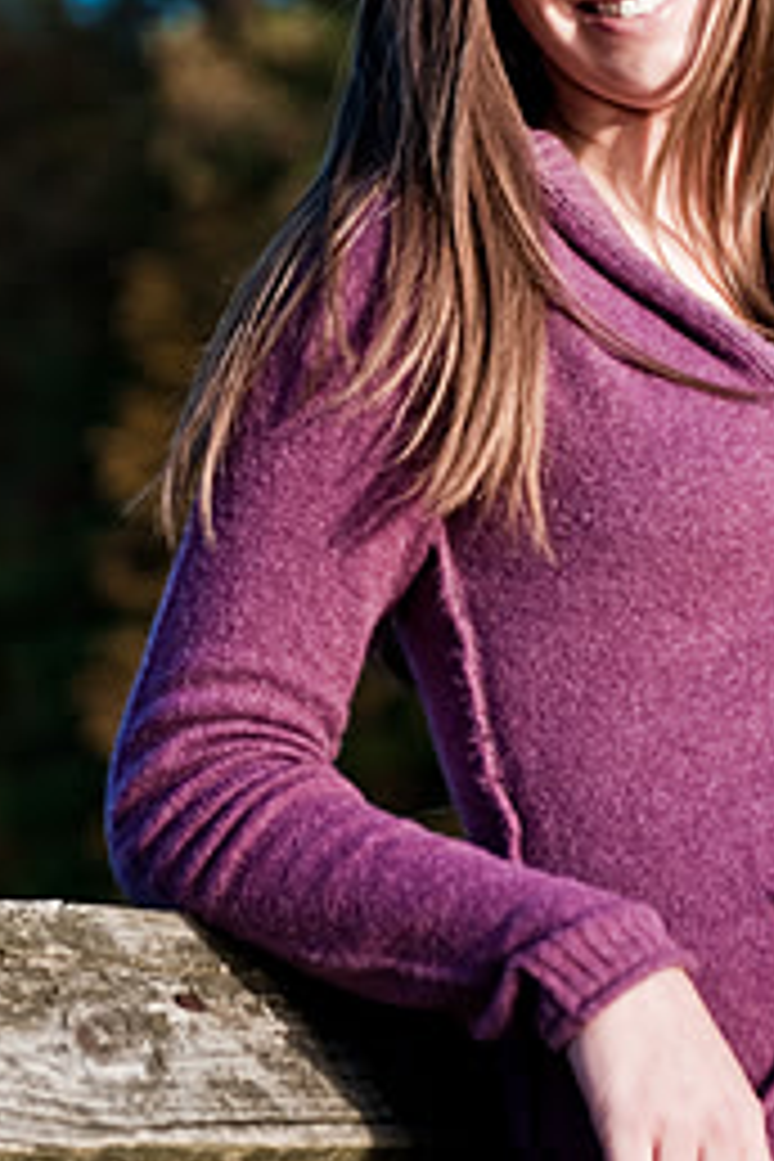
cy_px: 360
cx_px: 637
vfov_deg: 11.2
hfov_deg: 7.5
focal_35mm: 183
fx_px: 5901
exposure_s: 1/640
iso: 100
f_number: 2.8
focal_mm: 70
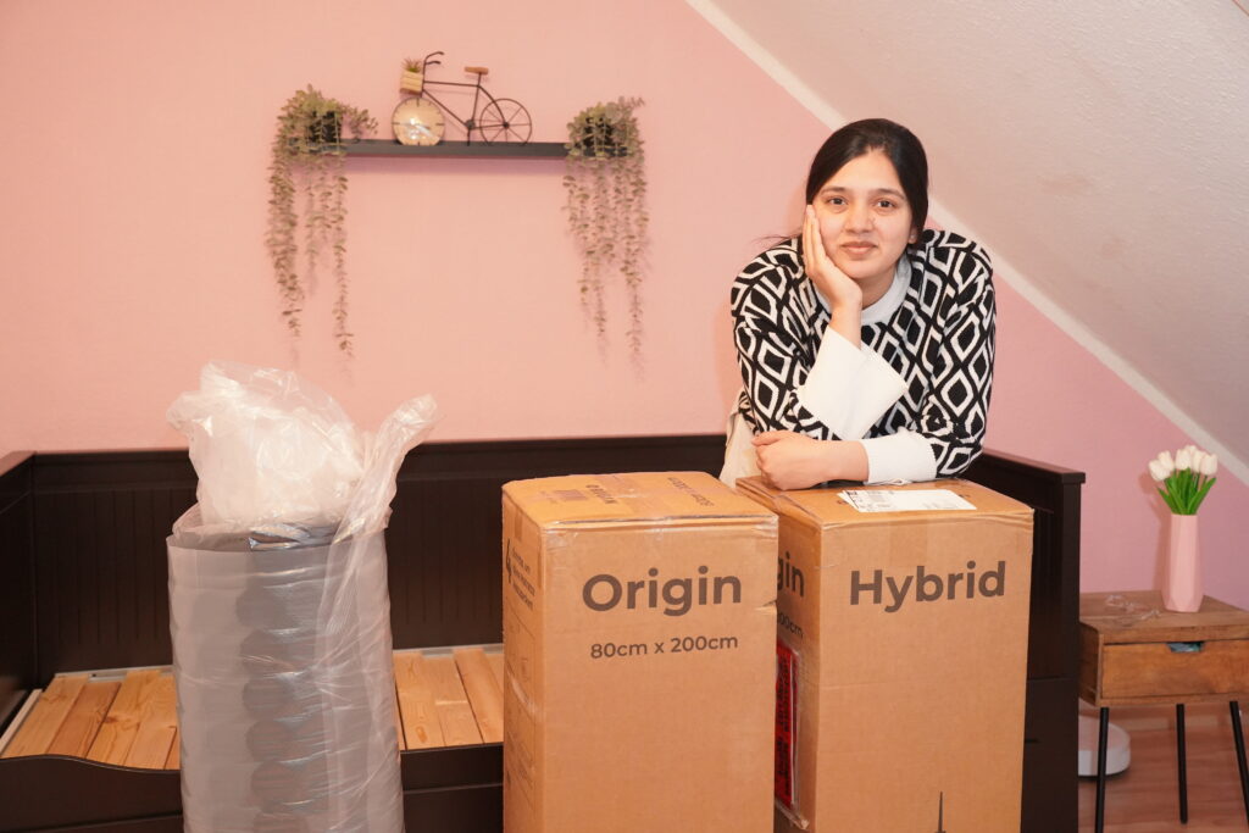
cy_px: 416
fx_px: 1388
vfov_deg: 33.4
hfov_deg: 48.5
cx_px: 624
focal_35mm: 40
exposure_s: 1/160
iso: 6400
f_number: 4
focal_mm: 40
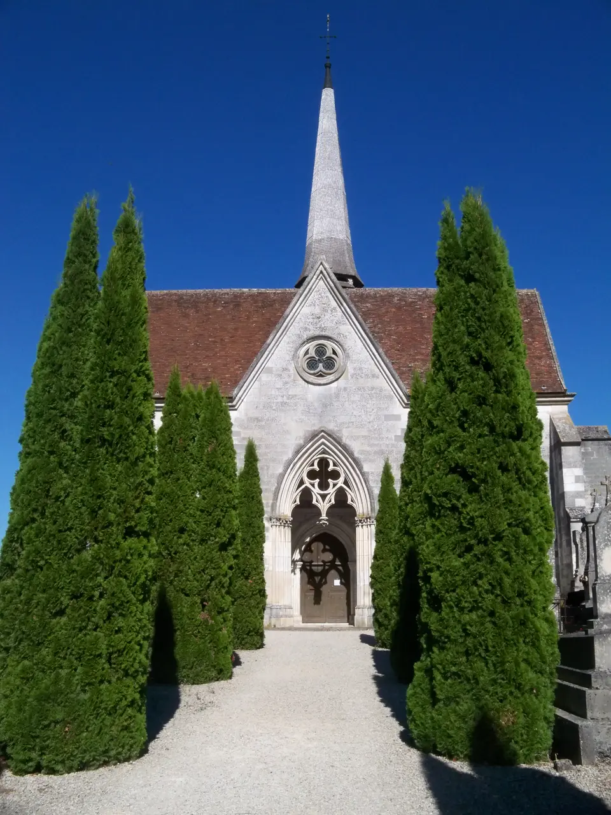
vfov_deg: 52.6
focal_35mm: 35
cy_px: 408
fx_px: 824
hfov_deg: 40.7
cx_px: 306
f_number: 8.3
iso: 200
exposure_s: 1/640
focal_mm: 6.2
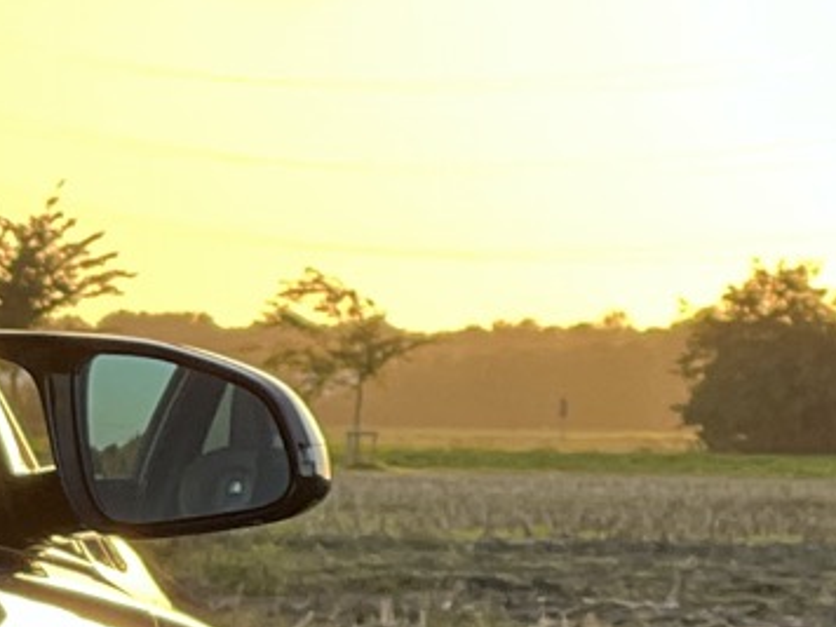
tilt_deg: -3.0
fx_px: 9467
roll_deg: -1.5
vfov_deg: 3.8
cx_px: -1228
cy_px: 872
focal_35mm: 392
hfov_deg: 4.9
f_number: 2.8
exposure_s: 1/121
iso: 32
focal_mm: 9
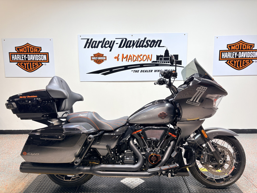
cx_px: 128
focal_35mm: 26
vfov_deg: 53.1
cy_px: 96
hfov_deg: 67.3
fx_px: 193
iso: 40
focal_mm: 5.96
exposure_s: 1/120
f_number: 1.6
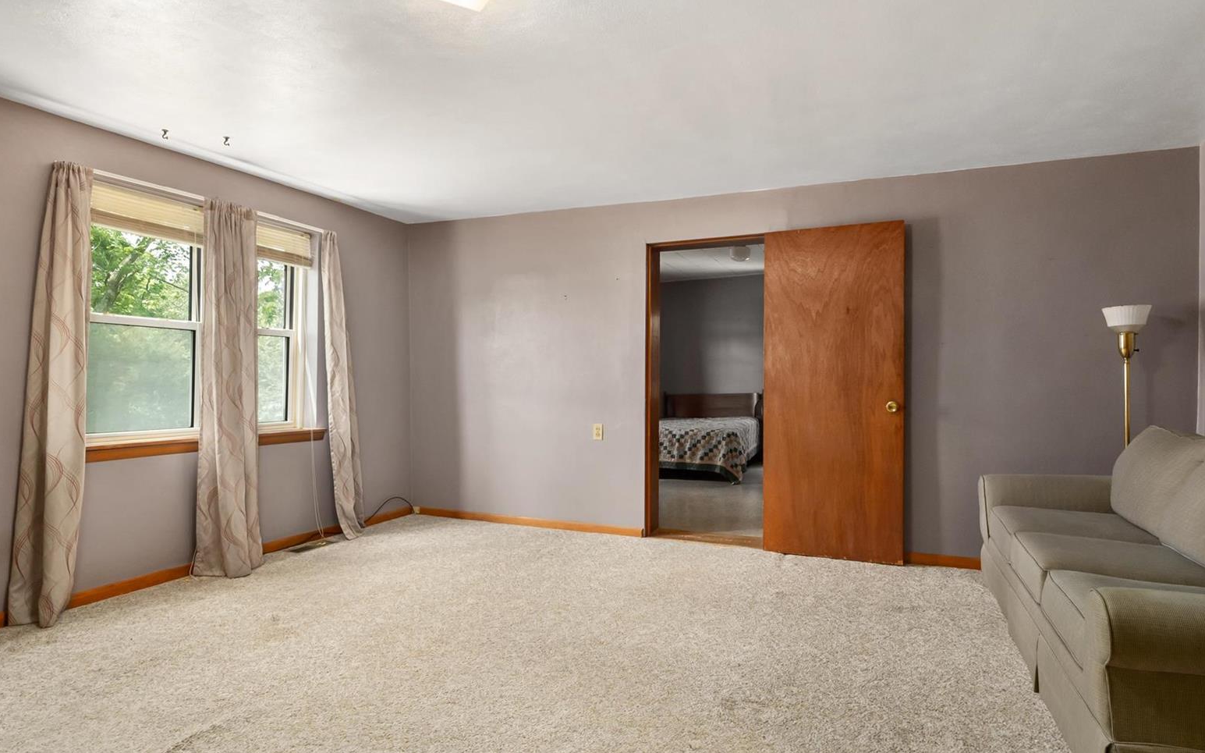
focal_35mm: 19
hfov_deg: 88.0
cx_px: 608
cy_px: 378
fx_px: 624
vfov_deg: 62.2
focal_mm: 9
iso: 400
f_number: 8
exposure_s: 1/4
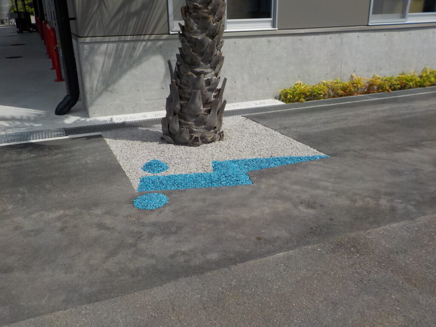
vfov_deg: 46.8
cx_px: 218
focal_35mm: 30
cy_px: 164
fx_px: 378
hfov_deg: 60.0
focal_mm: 4.1
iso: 125
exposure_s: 1/640
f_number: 6.6
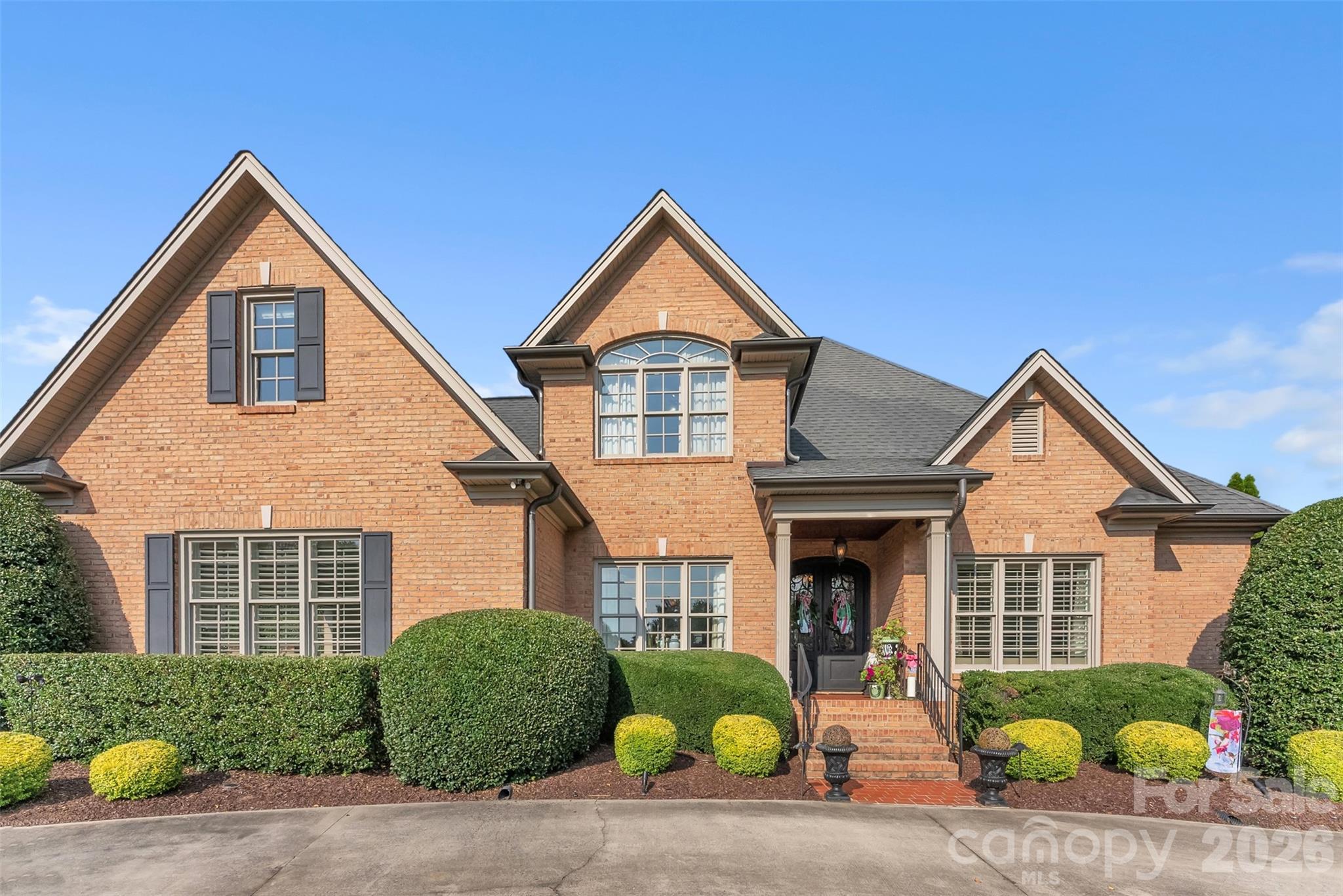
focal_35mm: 14
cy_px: 448
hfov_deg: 104.2
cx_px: 672
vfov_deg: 81.3
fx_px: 522
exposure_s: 1/6400
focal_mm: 14
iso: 2500
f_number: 9
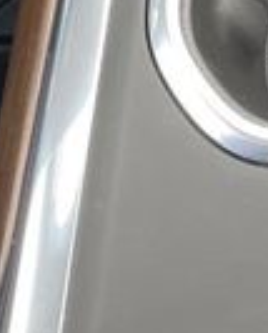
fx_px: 1205
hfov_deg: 11.0
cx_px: 604
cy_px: -213
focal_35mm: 122
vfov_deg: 14.4
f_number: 1.6
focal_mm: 4.2
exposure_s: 1/121
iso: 80
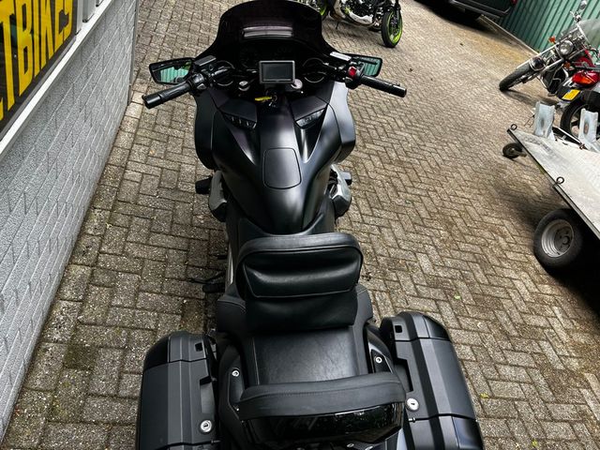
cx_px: 300
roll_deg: -21.8
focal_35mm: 26
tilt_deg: -36.7
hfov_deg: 67.3
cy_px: 225
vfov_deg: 53.1
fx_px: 451
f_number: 1.6
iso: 40
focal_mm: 5.1
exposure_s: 1/260
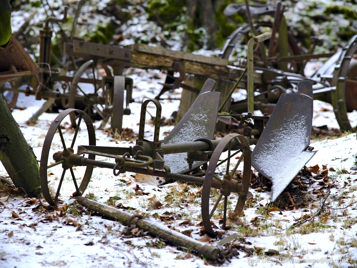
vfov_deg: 9.4
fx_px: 1629
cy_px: 134
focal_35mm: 158
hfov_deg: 12.5
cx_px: 178
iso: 1000
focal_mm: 200
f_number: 5.6
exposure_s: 1/70
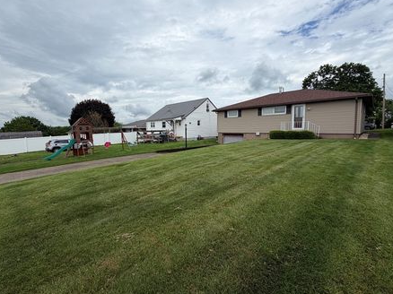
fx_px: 182
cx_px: 189
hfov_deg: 94.5
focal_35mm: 16
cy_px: 143
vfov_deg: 78.0
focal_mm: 2.22
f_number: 2.2
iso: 20
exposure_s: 1/1068
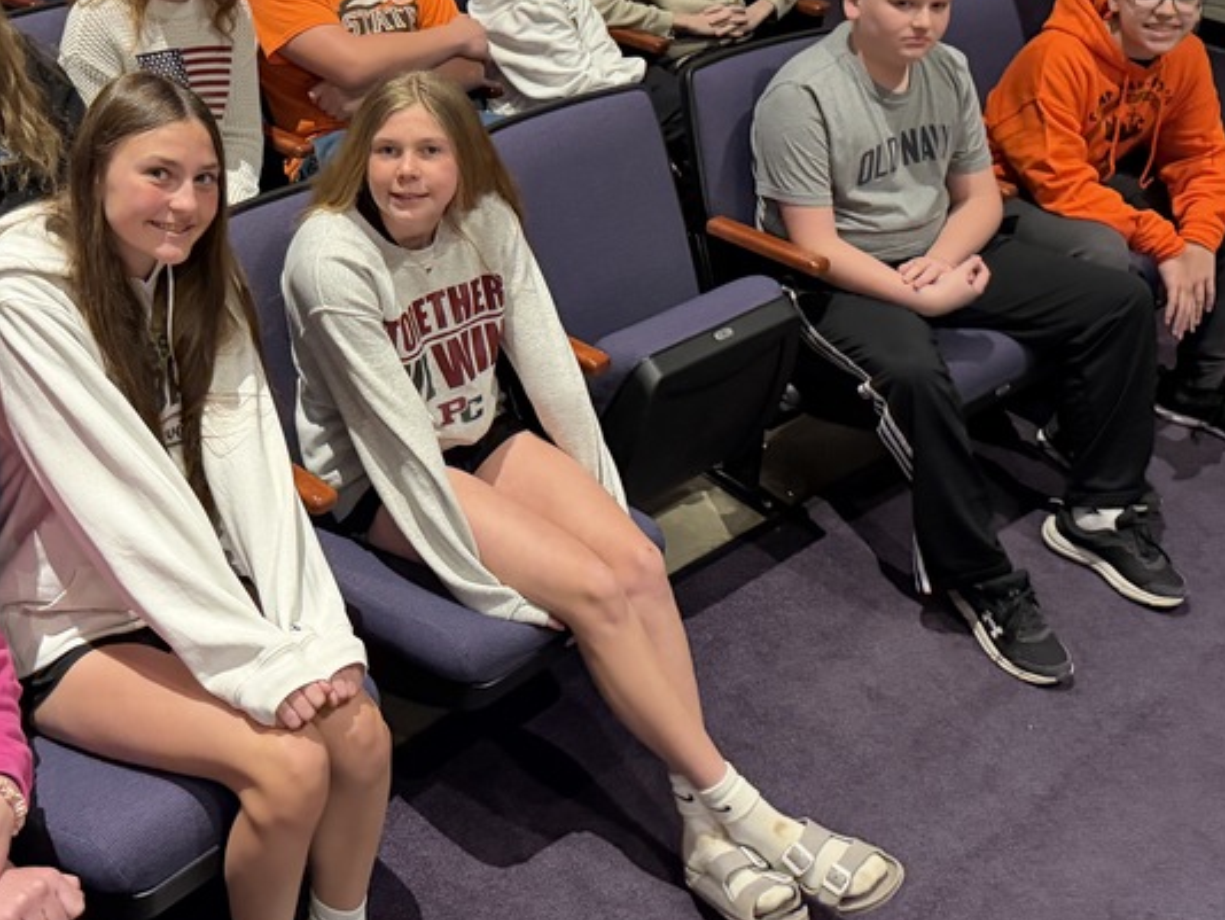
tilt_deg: -27.7
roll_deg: +0.0
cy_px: 257
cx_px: 431
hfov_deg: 40.8
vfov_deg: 31.1
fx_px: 1629
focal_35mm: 46
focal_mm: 6.76
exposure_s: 1/40
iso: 800
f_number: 1.78
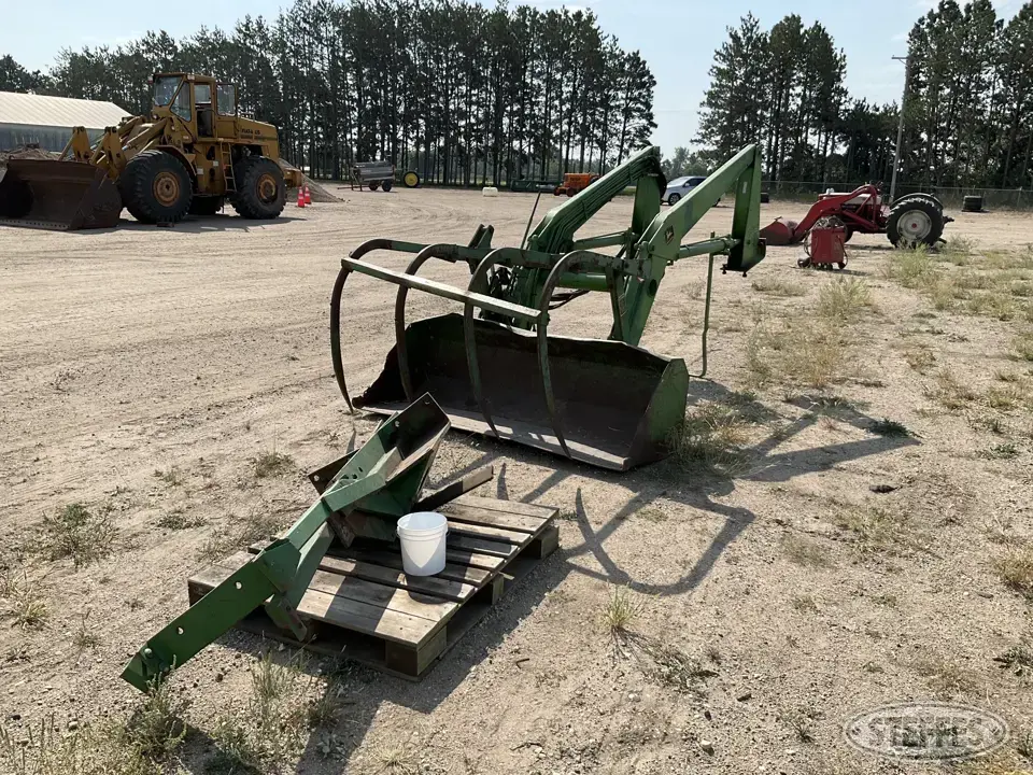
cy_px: 388
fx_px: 865
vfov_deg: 48.2
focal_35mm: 29
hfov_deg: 61.7
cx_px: 516
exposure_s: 1/1848
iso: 25
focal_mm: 3
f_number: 1.8
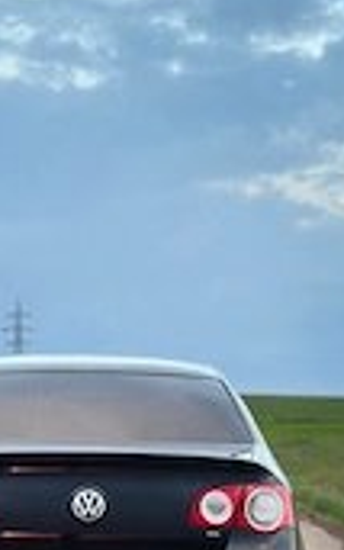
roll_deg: -1.6
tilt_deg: +0.4
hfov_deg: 11.0
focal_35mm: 119
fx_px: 1784
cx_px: 90
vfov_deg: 17.3
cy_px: 457
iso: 80
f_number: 1.78
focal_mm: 6.86
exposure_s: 1/261
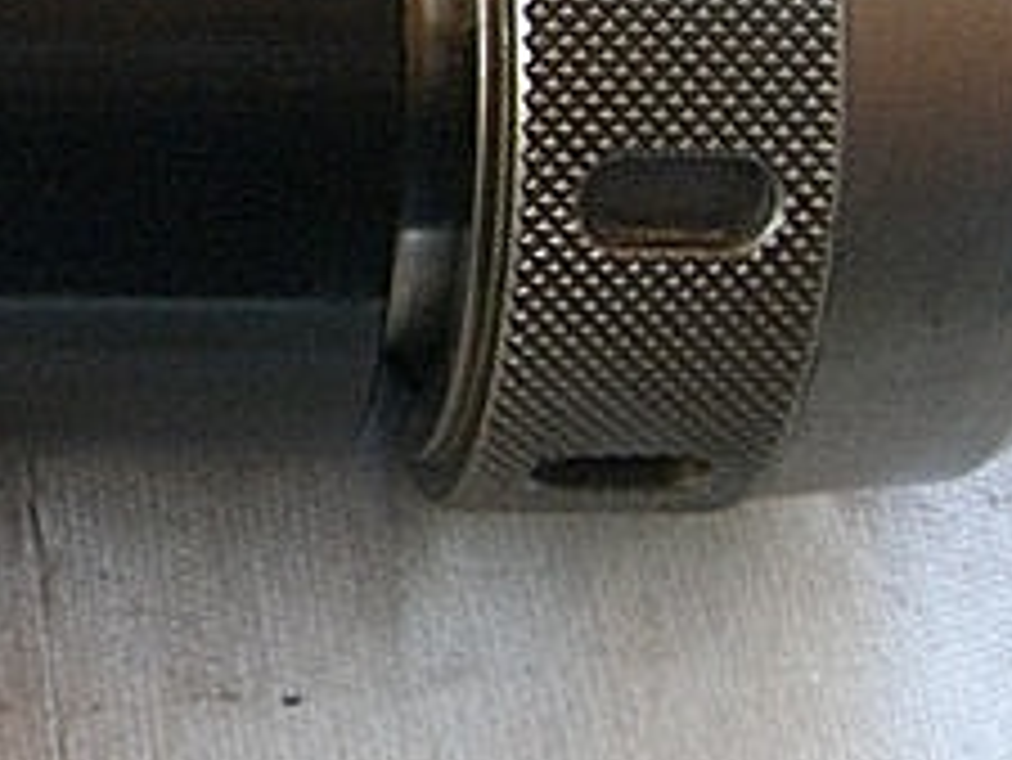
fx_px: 3159
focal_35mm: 108
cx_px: -225
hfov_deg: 17.3
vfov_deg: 13.7
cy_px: 292
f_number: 2.7
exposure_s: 1/50
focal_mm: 6.2
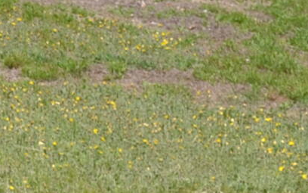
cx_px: -295
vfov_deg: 5.1
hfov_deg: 8.1
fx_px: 2073
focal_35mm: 247
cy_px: -295
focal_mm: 22
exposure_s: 1/200
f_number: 6.3
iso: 100
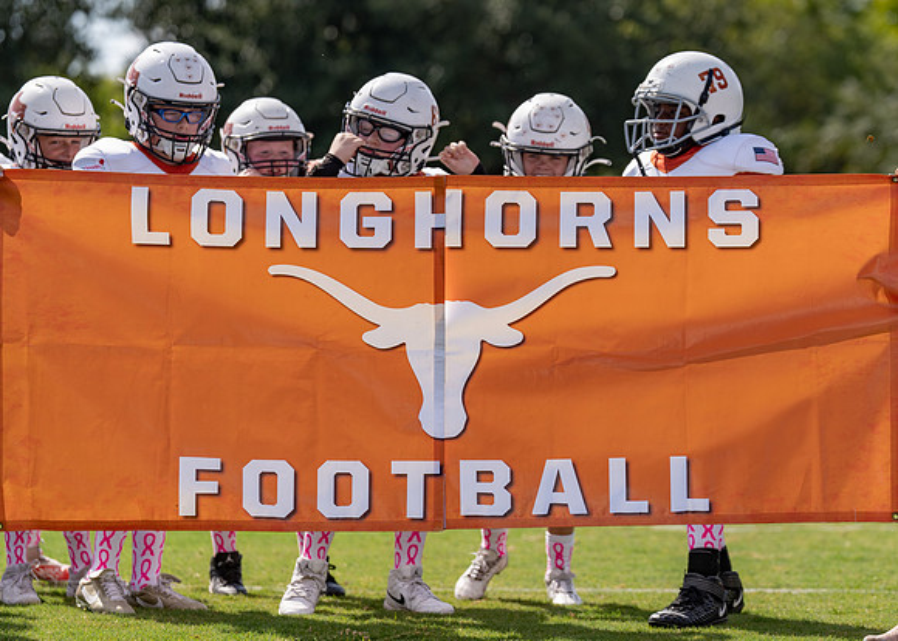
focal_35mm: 174
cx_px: 492
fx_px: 4433
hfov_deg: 11.6
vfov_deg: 8.3
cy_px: 325
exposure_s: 1/1600
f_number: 2.8
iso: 100
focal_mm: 130
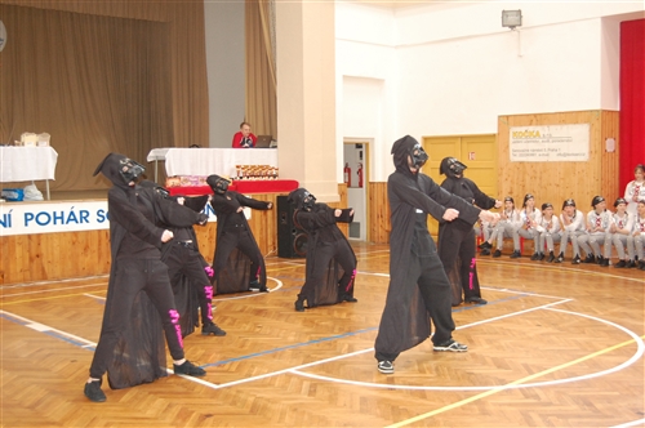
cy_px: 214
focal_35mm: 42
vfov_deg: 31.8
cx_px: 322
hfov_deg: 46.5
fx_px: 752
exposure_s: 1/60
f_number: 4.2
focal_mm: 28
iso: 1250
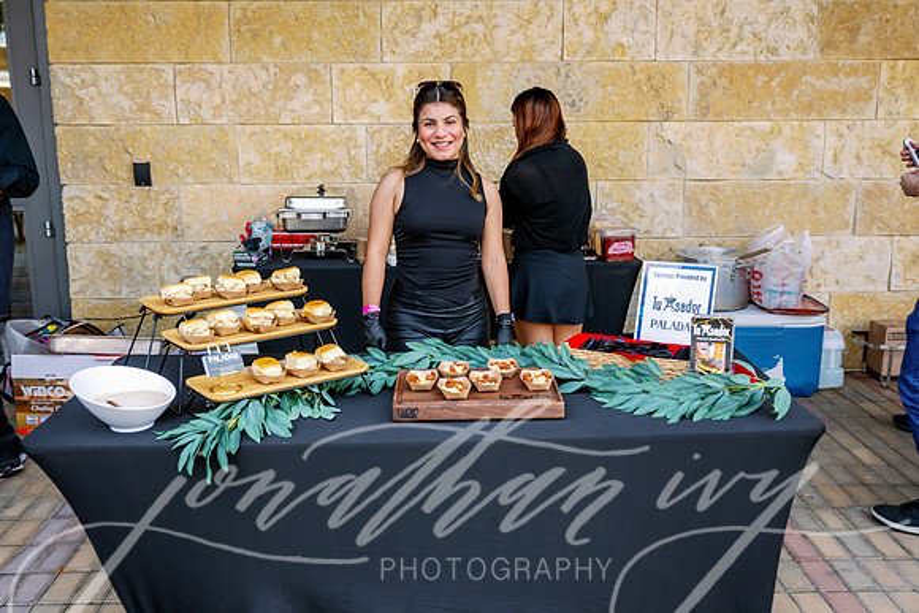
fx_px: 996
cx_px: 460
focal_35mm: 39
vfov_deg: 34.2
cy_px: 306
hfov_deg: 49.5
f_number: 4.5
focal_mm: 39
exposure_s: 1/500
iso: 1250
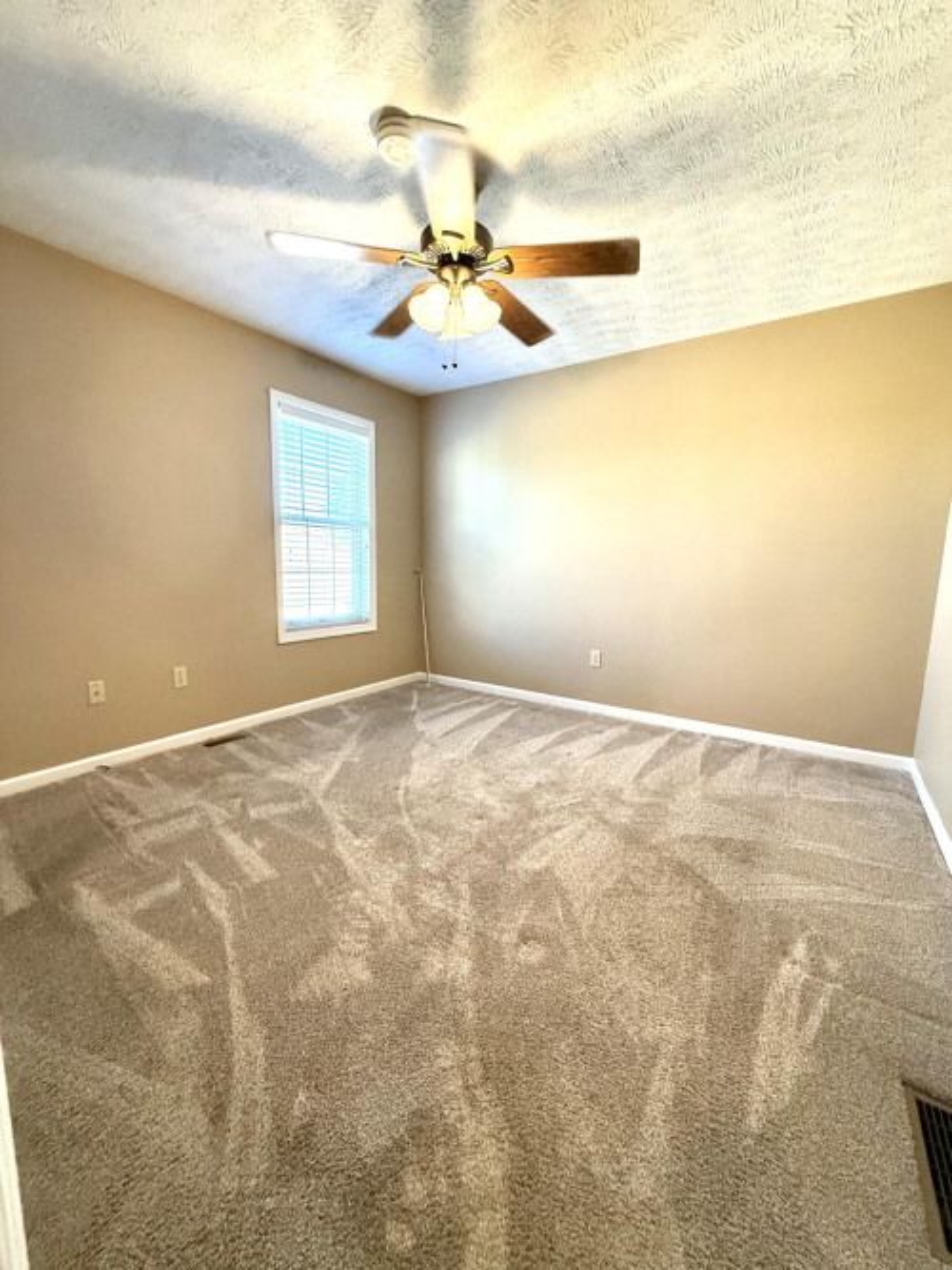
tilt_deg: -8.3
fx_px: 514
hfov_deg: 85.7
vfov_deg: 102.1
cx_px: 476
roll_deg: -1.2
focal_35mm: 14
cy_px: 635
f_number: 2.2
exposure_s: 1/120
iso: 400
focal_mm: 2.22
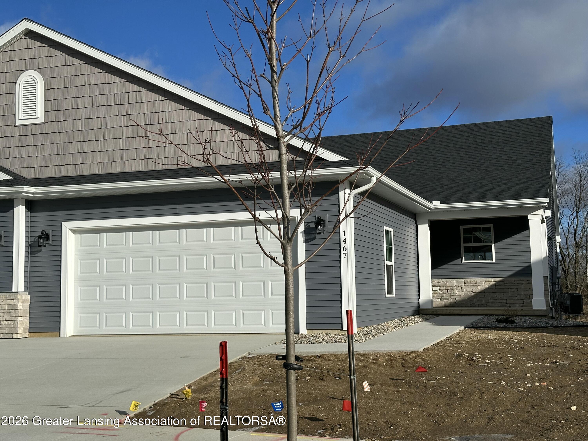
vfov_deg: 30.3
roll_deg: +1.1
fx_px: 815
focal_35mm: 48
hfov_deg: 39.7
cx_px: 294
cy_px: 220
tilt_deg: +5.3
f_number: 1.78
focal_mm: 6.86
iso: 64
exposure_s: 1/8929
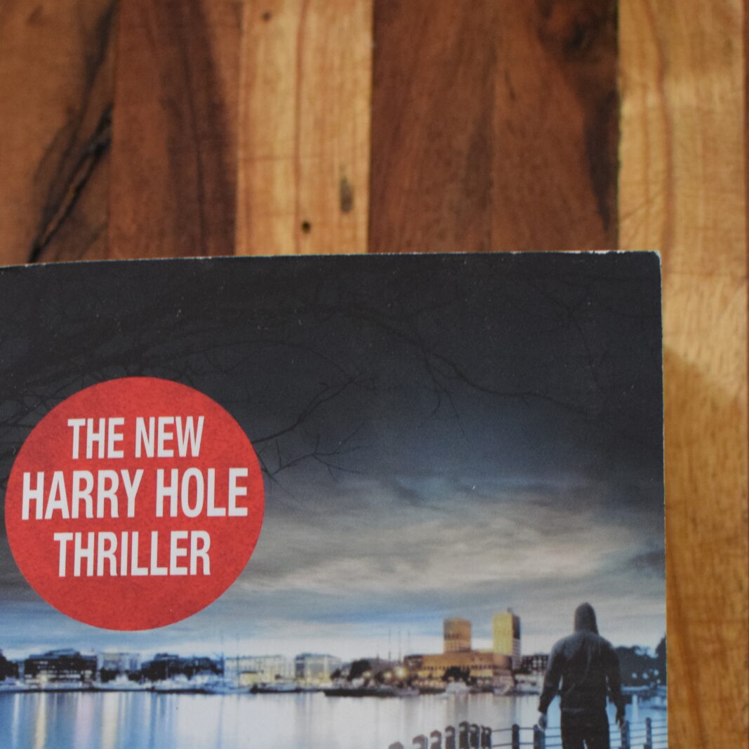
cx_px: 251
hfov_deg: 16.2
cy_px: 840
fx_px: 2620
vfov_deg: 15.8
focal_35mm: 107
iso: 1800
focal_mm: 35
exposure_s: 1/125
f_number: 4
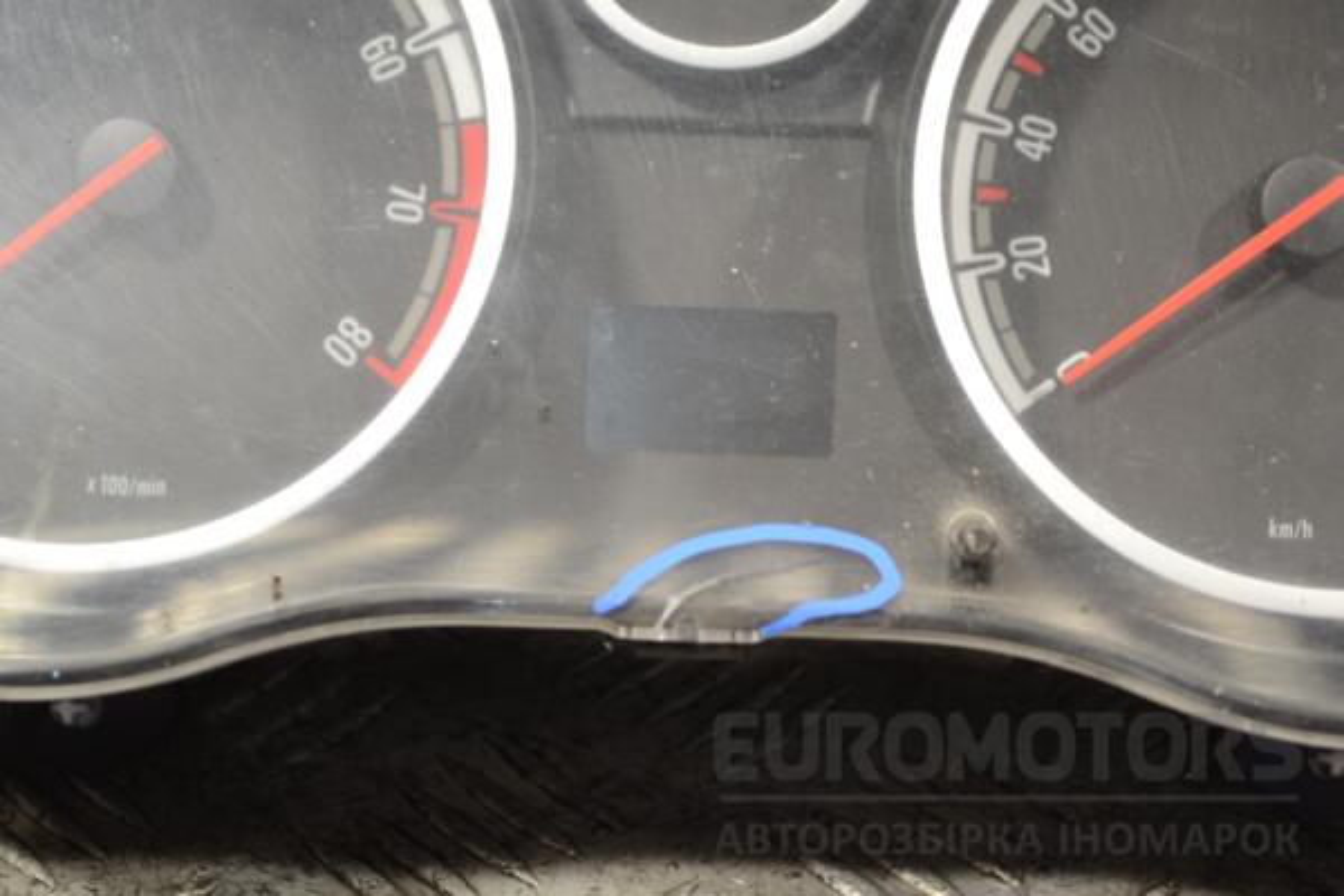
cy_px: 448
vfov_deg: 16.6
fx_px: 3080
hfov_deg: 24.6
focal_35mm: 82
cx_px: 672
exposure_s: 1/30
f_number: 5.6
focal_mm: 55
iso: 450
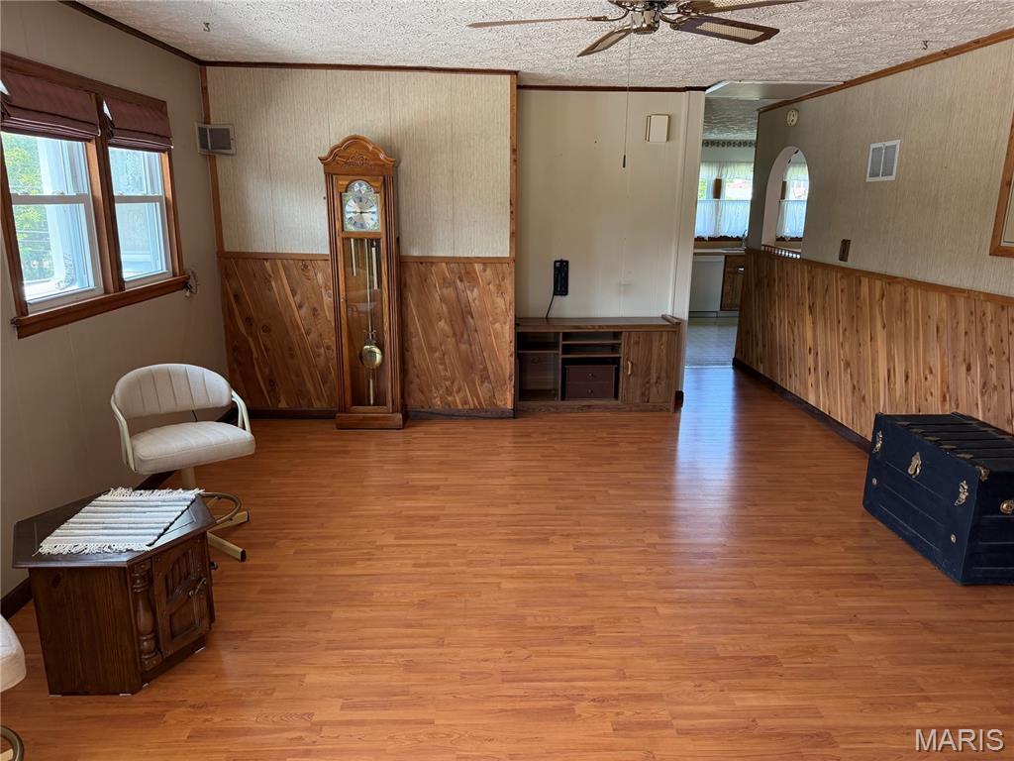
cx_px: 507
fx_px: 703
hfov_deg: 71.6
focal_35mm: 24
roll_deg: -0.5
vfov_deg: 56.8
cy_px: 380
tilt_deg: -15.4
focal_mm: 6.76
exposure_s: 1/103
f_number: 1.78
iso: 200
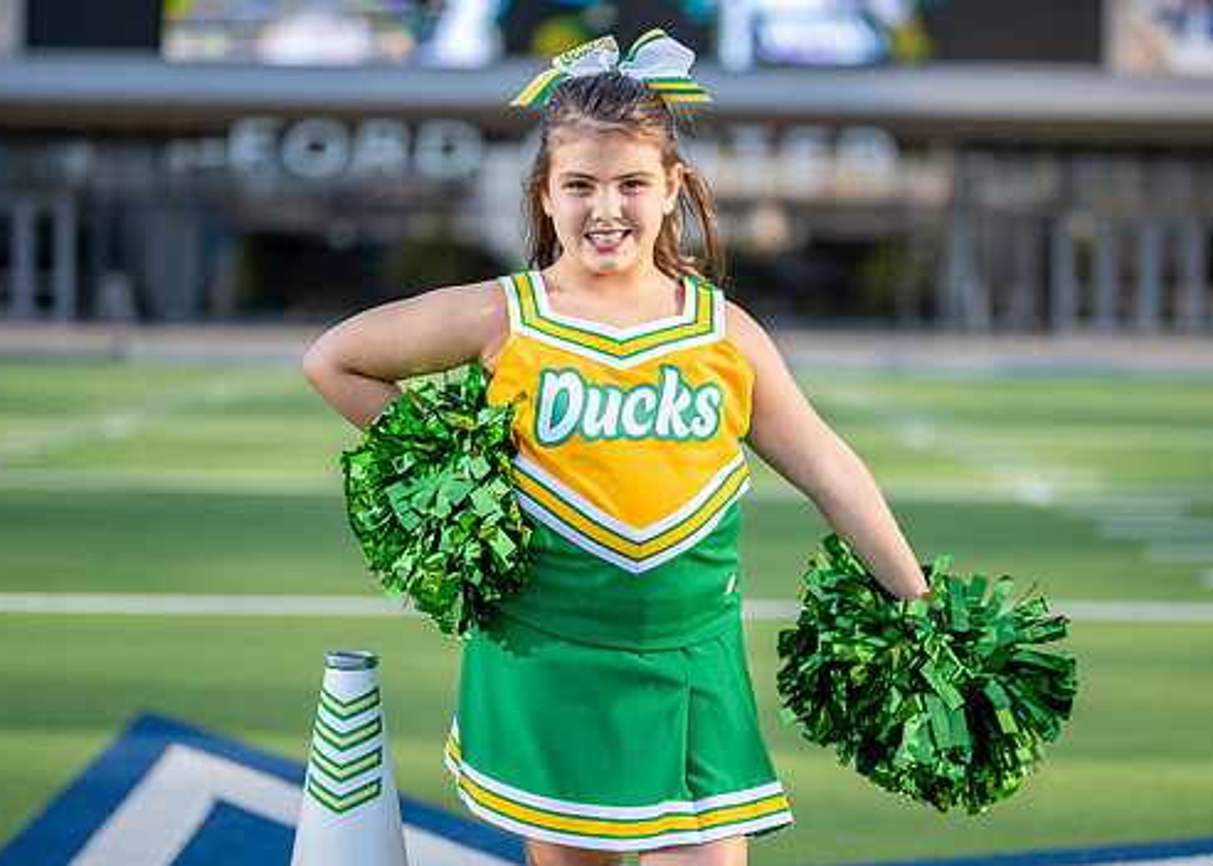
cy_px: 431
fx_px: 2376
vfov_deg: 20.6
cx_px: 653
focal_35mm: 69
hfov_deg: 28.6
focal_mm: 50
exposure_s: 1/2500
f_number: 1.2
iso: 100
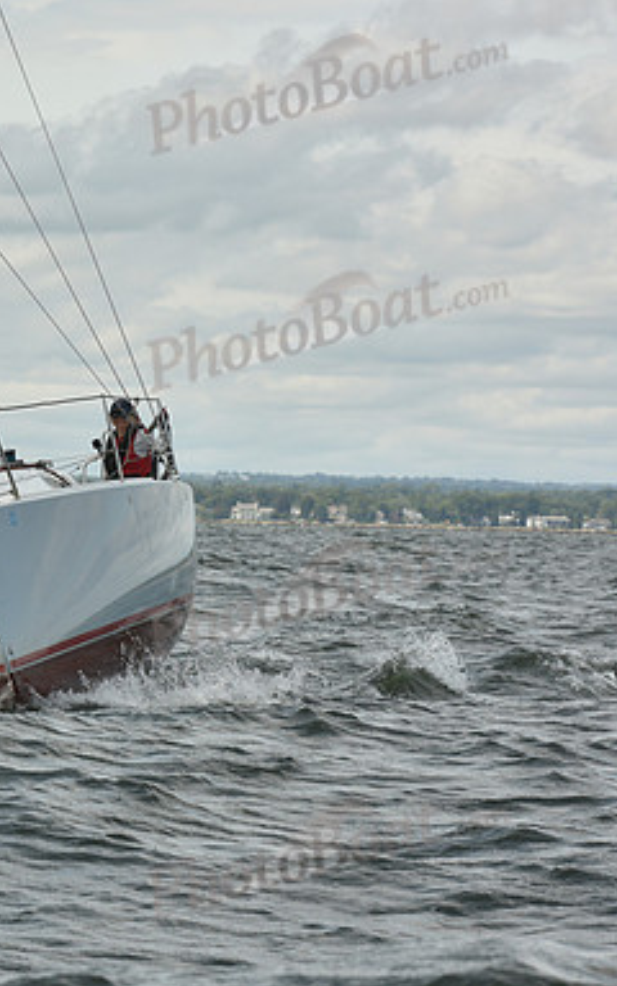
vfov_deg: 9.4
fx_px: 6000
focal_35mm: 223
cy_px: 494
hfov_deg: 5.9
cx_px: 15
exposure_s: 1/800
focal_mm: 145
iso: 250
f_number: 9
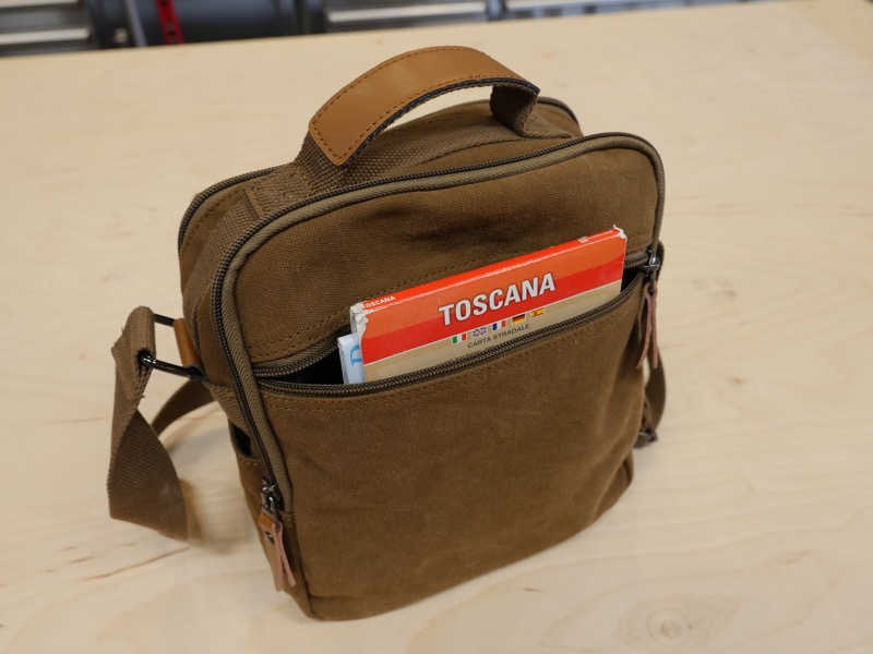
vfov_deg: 46.8
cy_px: 327
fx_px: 757
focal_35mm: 30
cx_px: 436
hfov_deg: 60.0
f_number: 4.5
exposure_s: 1/60
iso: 500
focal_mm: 15
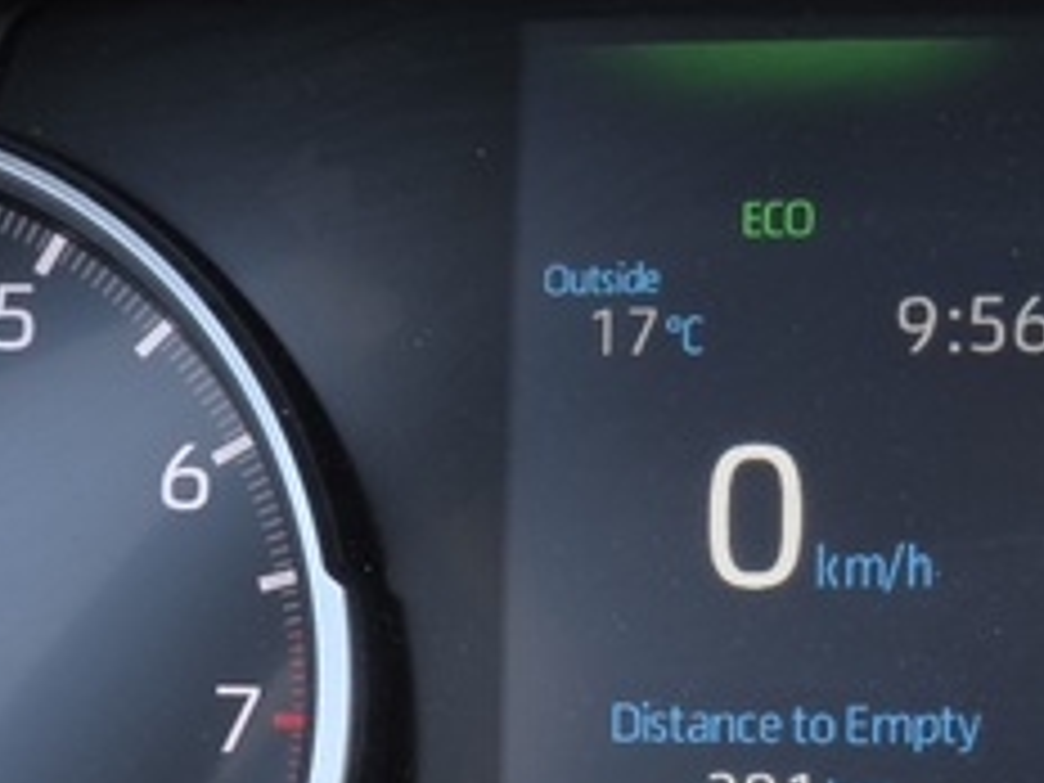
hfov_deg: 15.7
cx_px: 801
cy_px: 452
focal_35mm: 125
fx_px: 3770
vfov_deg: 11.9
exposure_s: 1/120
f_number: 2.4
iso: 160
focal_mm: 7
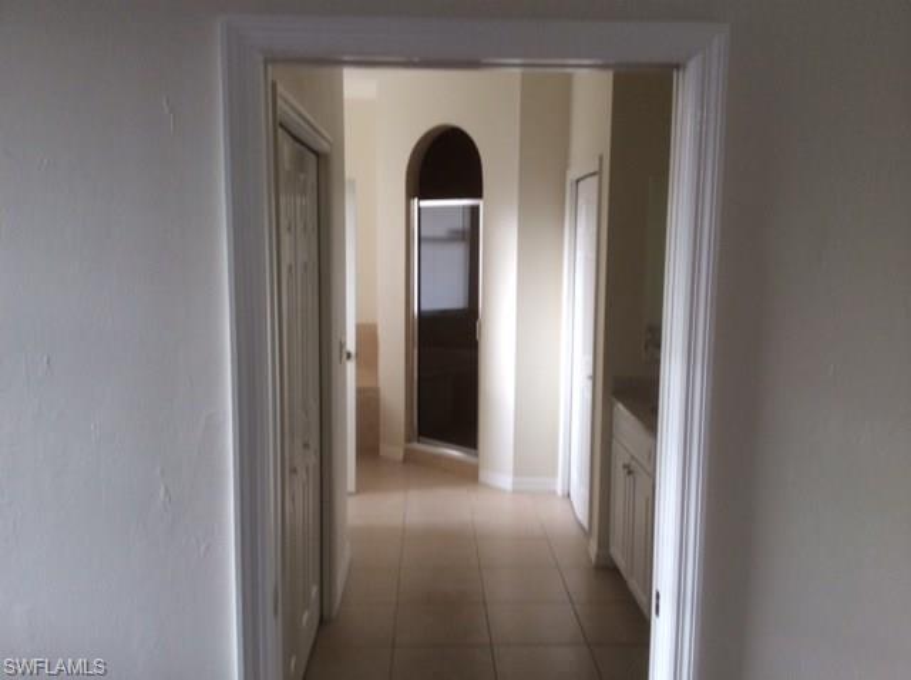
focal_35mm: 33
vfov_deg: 42.8
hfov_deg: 55.4
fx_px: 867
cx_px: 456
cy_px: 340
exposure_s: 1/40
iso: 40
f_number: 2.4
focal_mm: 3.3
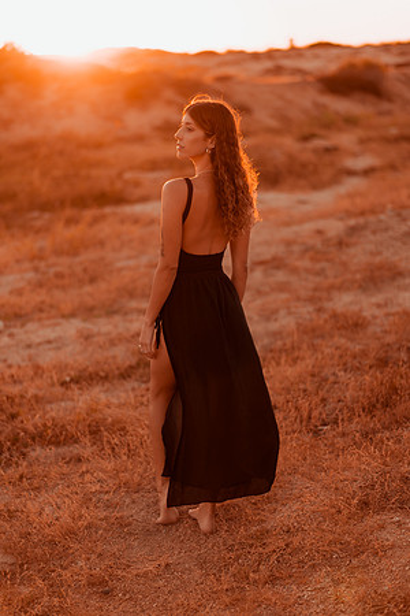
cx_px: 205
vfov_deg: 34.5
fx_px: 991
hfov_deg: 23.4
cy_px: 308
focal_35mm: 58
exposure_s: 1/1600
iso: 100
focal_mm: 58
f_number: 1.4
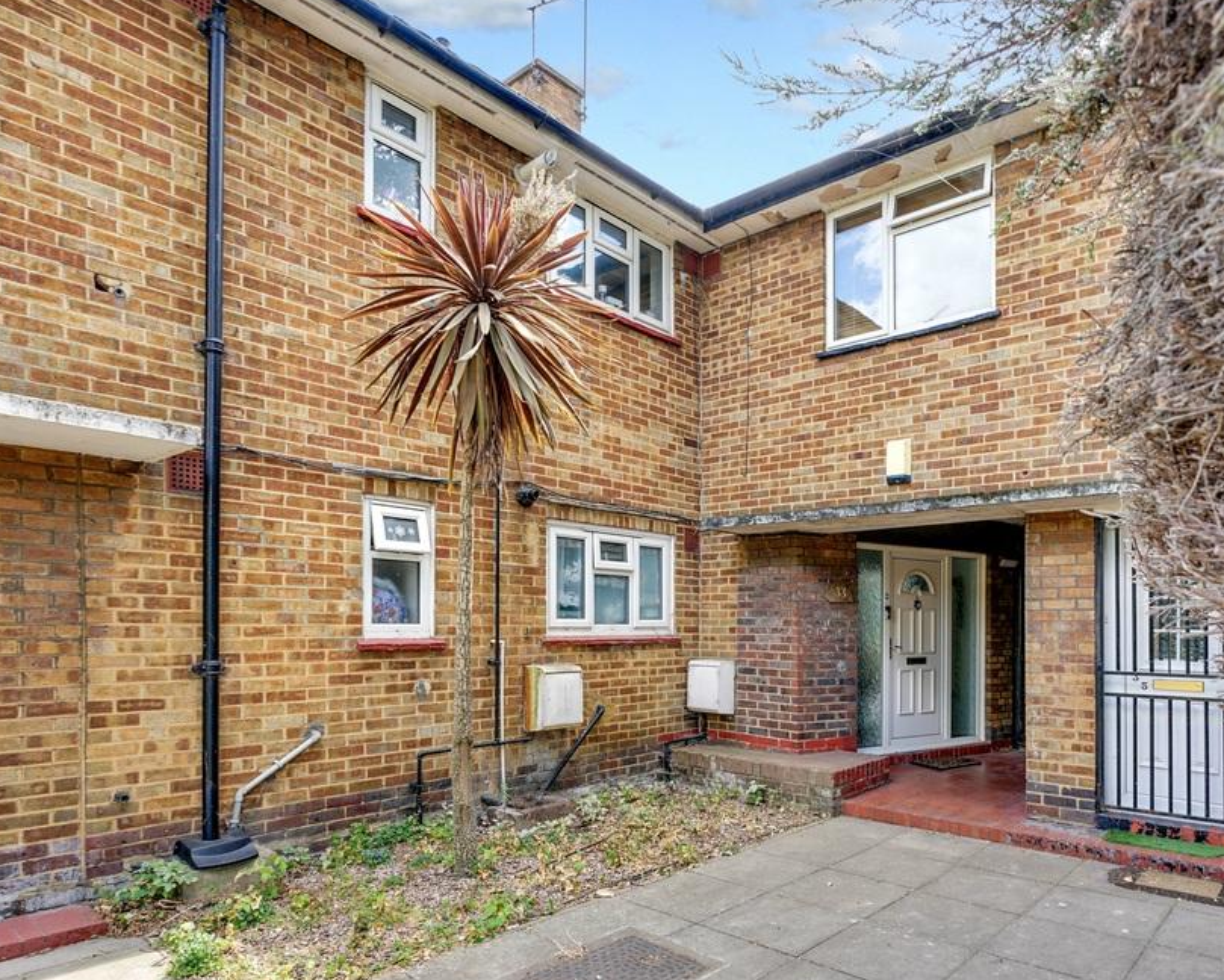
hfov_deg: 79.1
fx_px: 727
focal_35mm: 20
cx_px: 744
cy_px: 471
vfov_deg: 67.9
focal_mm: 16.9
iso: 200
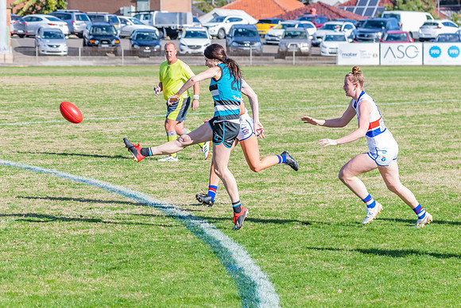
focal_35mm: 211
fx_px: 2707
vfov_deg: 6.5
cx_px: 199
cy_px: 151
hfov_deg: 9.7
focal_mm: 150
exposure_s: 1/1600
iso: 800
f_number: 8
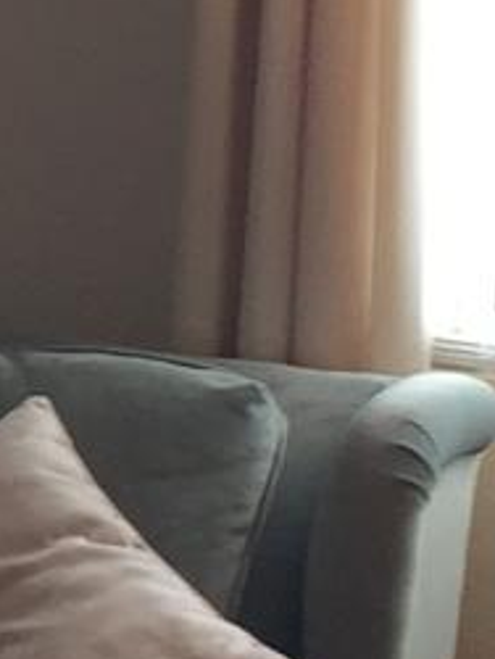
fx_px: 4416
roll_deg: -1.4
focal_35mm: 232
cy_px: 295
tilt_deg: -10.3
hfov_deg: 6.1
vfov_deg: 8.5
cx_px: -687
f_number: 2.2
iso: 50
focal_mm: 4.15
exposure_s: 1/120
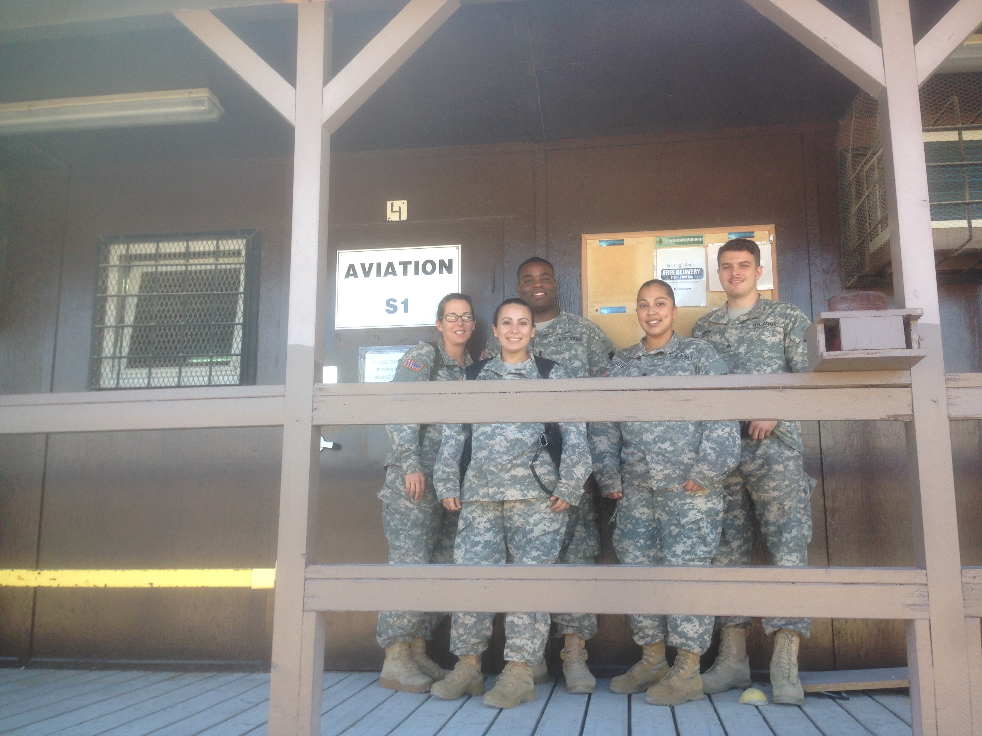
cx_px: 491
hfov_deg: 55.4
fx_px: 936
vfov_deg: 42.9
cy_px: 368
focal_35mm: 33
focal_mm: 4.12
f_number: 2.4
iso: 50
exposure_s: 1/123
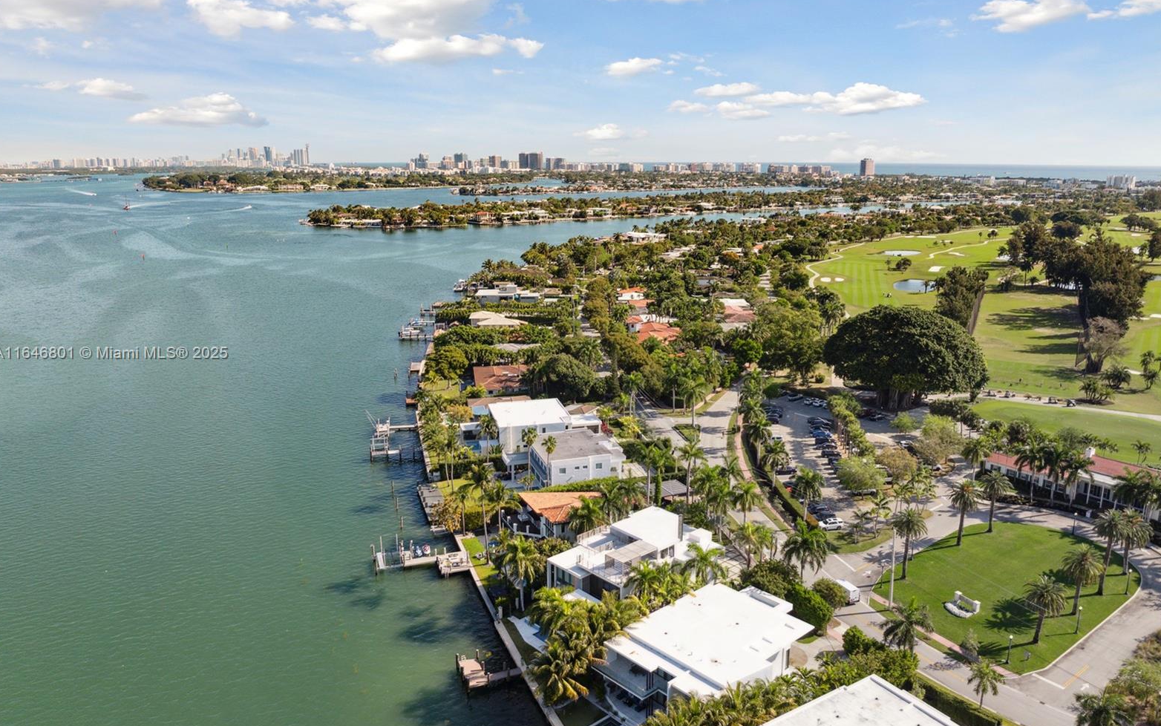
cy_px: 354
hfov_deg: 70.4
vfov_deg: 47.6
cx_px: 584
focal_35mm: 26
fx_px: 823
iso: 140
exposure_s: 1/2500
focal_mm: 12.29
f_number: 2.8
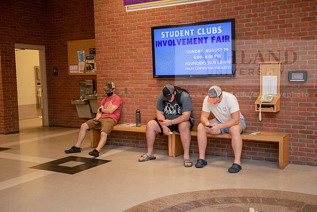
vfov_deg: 33.4
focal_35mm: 40
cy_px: 106
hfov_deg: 48.4
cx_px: 158
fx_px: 352
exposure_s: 1/125
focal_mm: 40
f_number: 4
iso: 2500
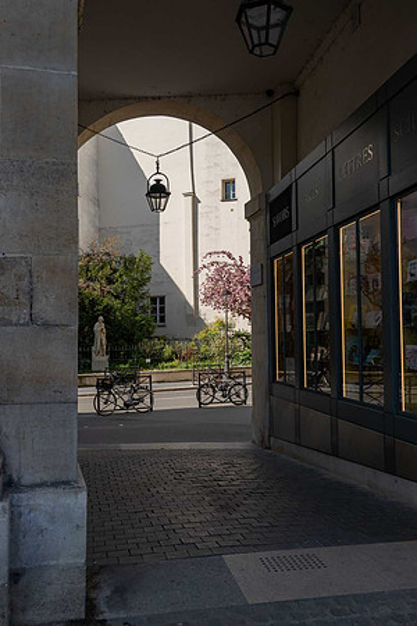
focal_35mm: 34
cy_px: 313
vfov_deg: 55.8
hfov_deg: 38.9
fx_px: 591
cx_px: 208
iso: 100
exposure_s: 1/320
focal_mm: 12.76
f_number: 5.6
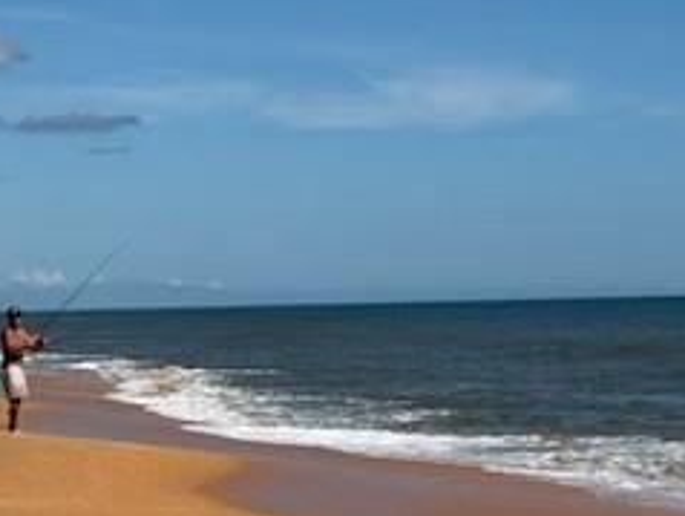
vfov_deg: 11.5
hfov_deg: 15.3
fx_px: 2555
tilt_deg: -1.9
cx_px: 342
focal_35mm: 129
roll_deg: +1.1
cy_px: 392
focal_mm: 6.76
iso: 80
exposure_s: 1/11364
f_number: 1.78
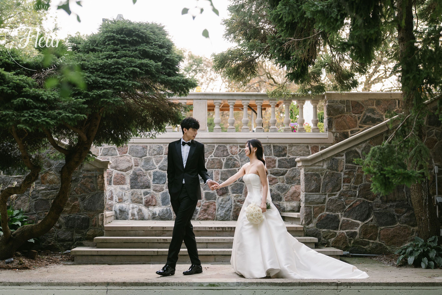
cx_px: 221
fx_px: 552
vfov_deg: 29.9
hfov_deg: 43.6
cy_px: 148
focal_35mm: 45
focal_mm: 45
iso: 400
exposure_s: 1/400
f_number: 2
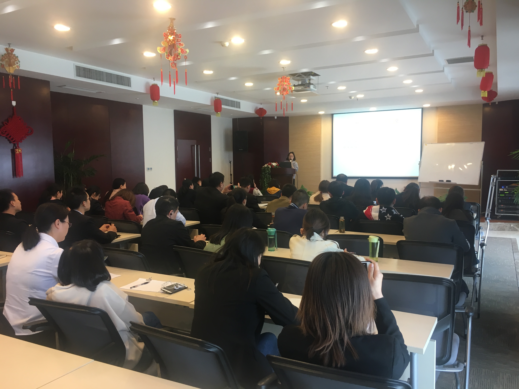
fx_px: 435
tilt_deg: -3.6
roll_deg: +0.8
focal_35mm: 29
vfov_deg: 48.2
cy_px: 194
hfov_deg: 61.7
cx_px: 260
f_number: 2.2
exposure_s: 1/33
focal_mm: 4.15
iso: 80
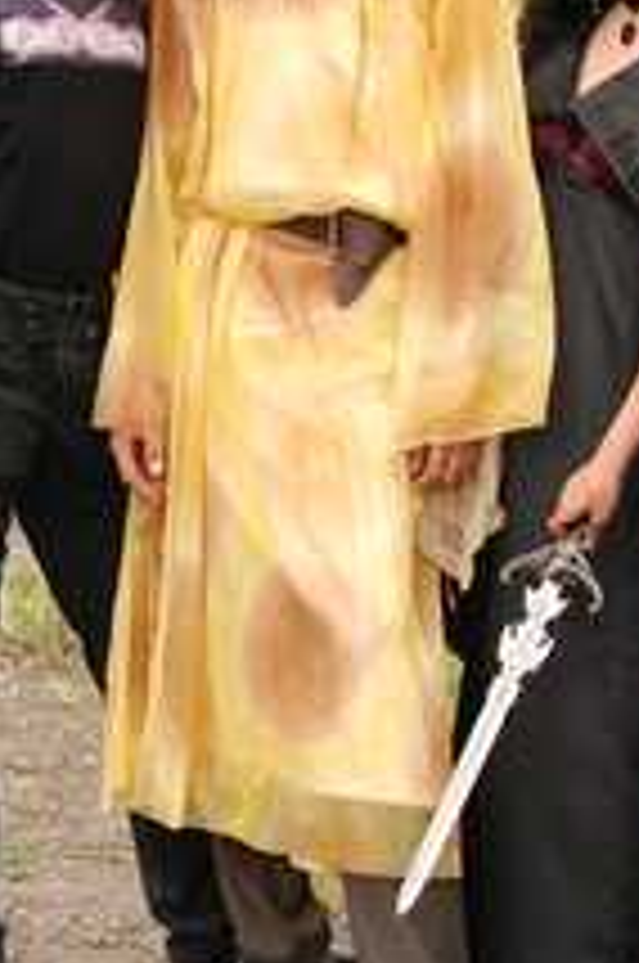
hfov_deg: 10.1
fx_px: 3606
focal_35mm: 135
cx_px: 279
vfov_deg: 15.2
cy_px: 439
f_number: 8
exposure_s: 1/250
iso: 640
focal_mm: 30
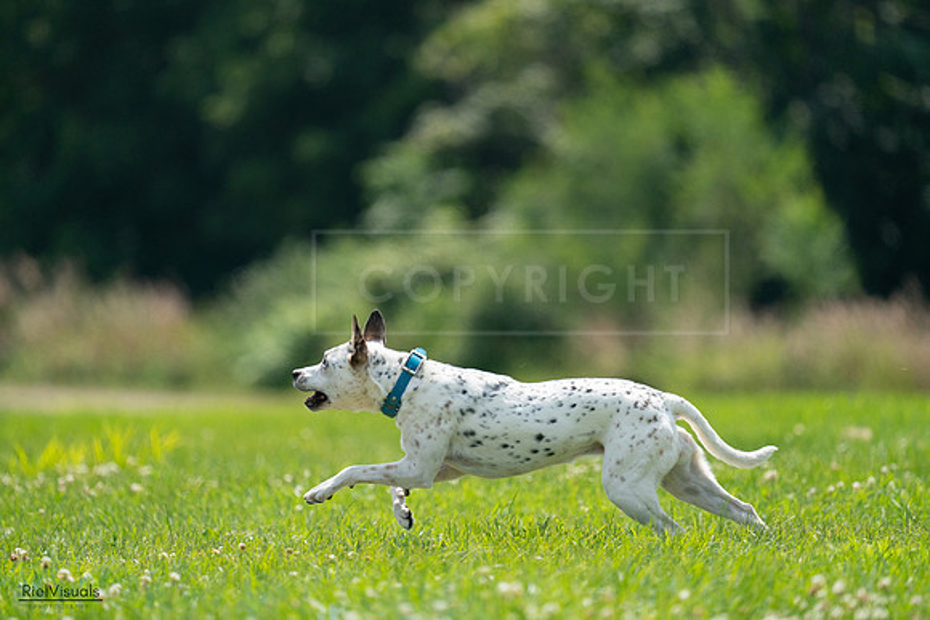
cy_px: 310
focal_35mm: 553
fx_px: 14289
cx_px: 465
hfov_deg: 3.7
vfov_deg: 2.5
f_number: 6.3
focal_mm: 553
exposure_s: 1/4000
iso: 1250
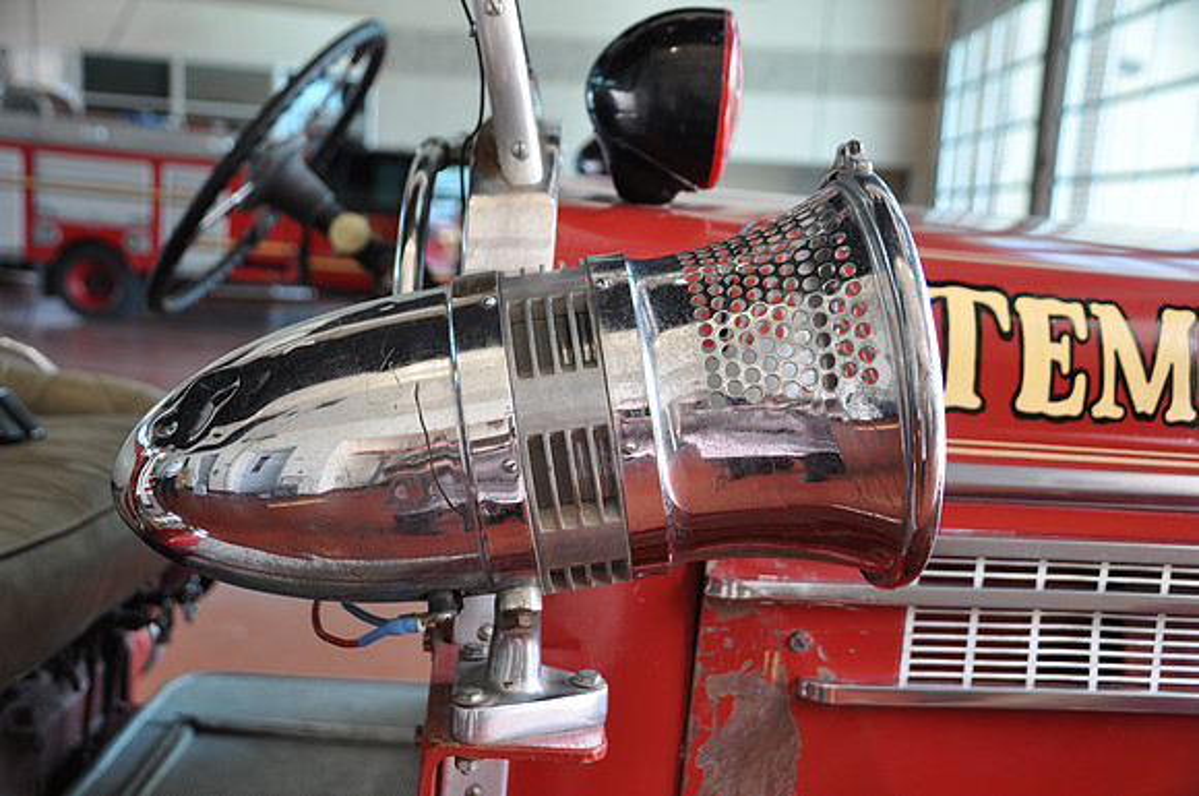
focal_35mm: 46
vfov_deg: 28.9
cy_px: 398
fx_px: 1547
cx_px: 600
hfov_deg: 42.4
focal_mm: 31
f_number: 4.2
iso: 400
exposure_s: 1/80
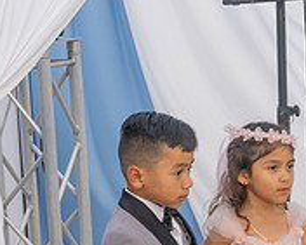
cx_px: 98
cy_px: 341
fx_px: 1278
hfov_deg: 13.6
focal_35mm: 141
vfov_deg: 10.7
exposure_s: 1/125
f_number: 6.3
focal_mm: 31
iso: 200
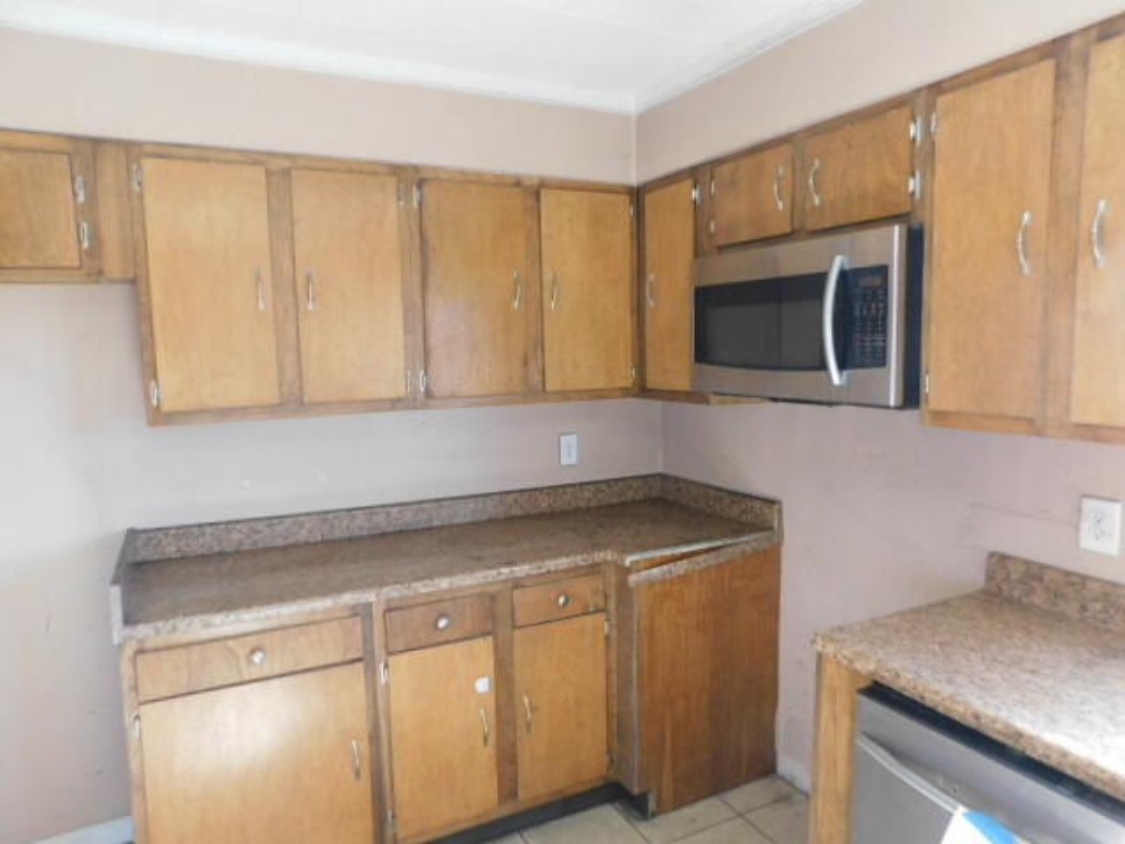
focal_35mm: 23
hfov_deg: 73.9
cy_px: 422
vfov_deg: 58.9
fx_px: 747
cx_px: 562
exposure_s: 1/30
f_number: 3
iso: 250
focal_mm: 4
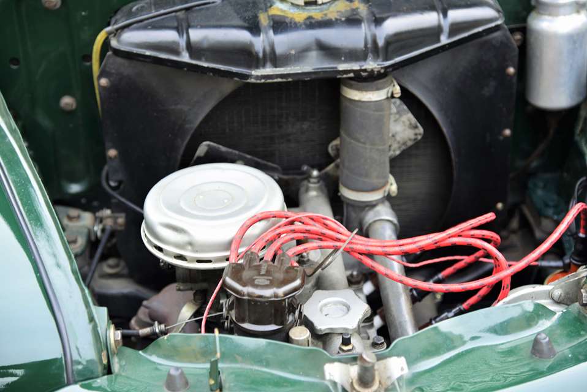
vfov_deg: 17.5
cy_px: 196
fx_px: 1273
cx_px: 294
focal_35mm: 78
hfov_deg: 26.0
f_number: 4.5
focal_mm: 78
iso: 400
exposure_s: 1/80
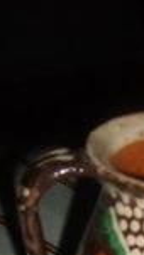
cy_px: 294
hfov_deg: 11.6
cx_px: 200
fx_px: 685
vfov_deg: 20.0
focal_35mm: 101
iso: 100
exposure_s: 1/45
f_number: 2.8
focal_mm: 5.8
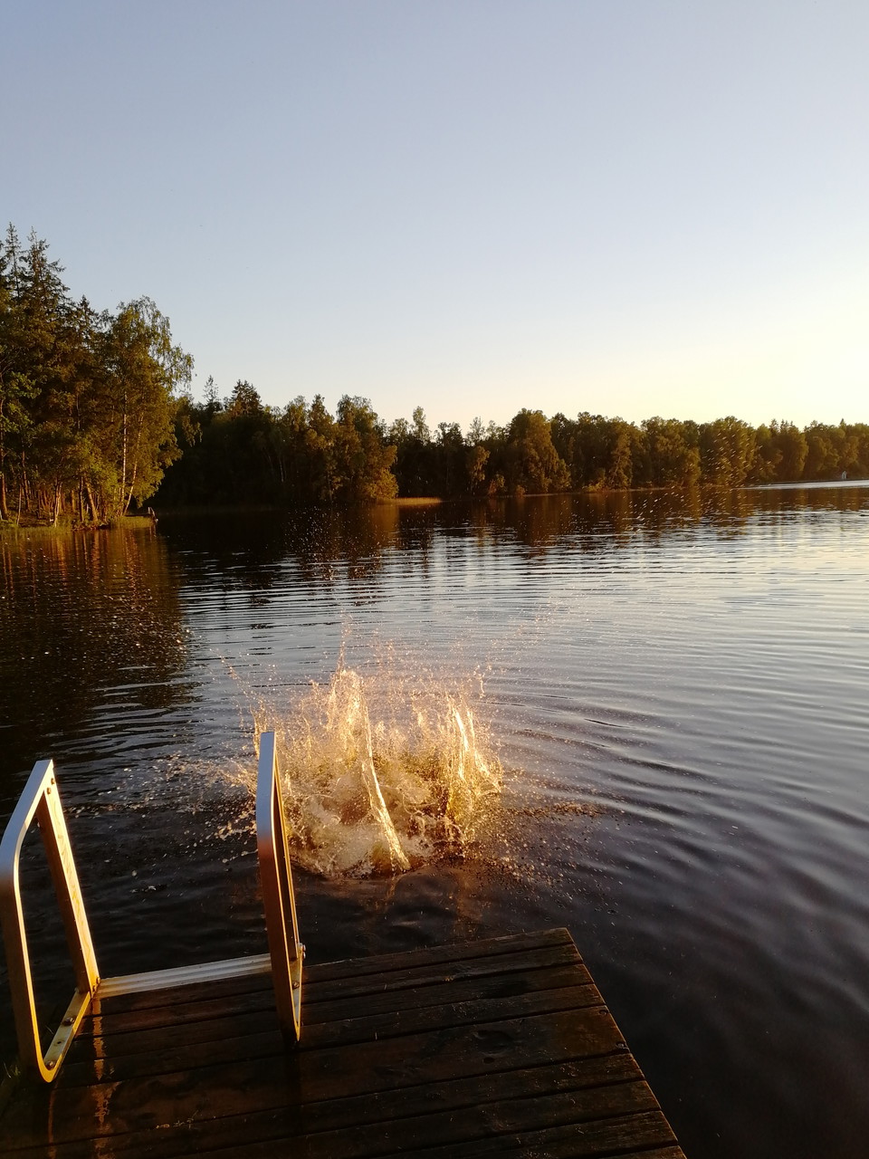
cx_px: 434
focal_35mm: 27
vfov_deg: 65.3
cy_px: 580
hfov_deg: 51.4
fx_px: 904
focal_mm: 3.95
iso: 50
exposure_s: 1/291
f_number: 2.2
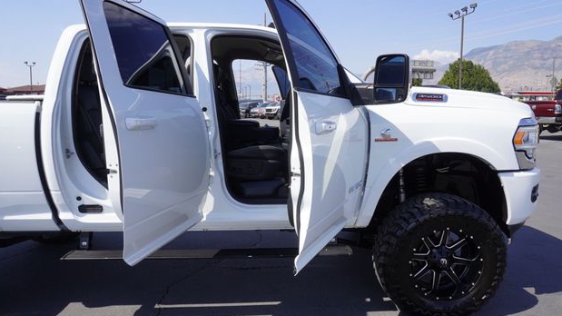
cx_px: 286
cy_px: 158
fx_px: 387
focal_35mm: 26
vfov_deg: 44.4
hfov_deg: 71.9
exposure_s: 1/125
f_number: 9
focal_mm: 16
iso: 100
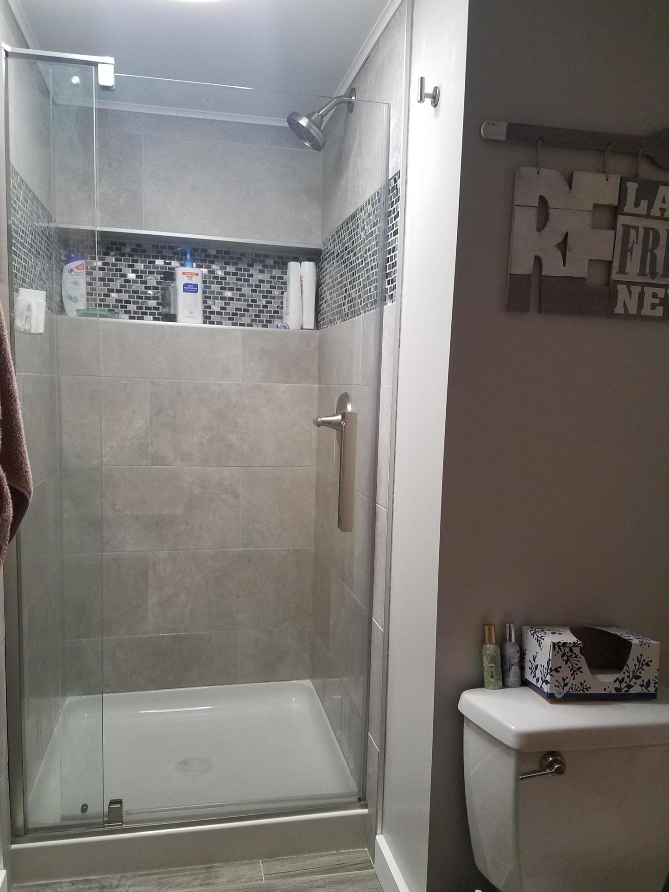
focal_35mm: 27
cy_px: 462
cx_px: 346
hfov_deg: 51.3
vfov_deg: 65.3
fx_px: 696
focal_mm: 4.2
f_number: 1.7
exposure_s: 1/24
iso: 160
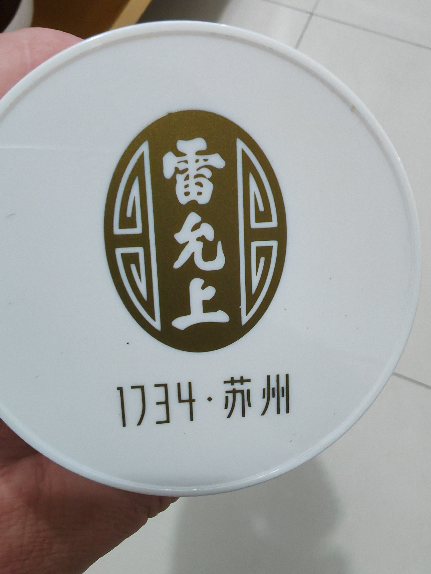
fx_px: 448
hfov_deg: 51.4
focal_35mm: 27
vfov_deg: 65.3
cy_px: 287
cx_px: 216
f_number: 2.2
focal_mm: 1.96
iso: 400
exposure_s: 1/50
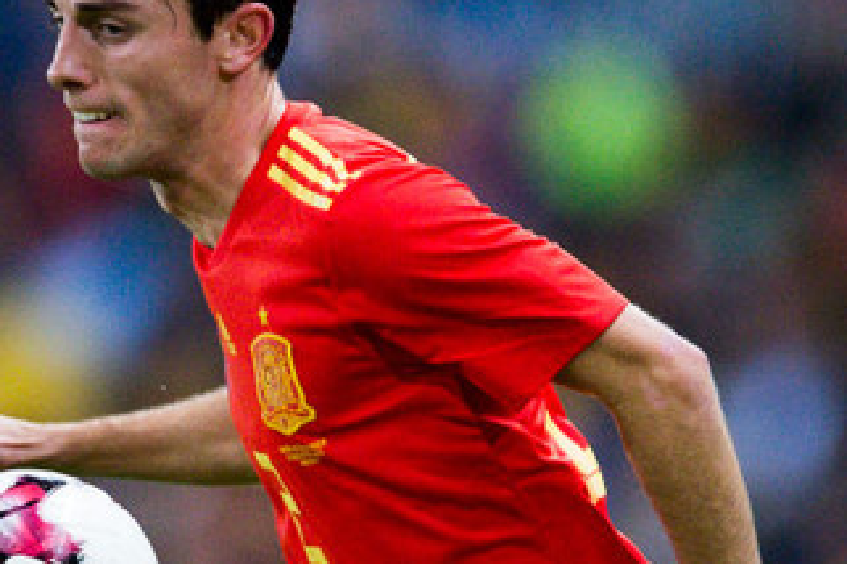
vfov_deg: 1.4
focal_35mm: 996
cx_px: 190
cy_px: 441
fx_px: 23432
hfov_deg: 2.1
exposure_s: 1/1250
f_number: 2.8
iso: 2000
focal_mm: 400
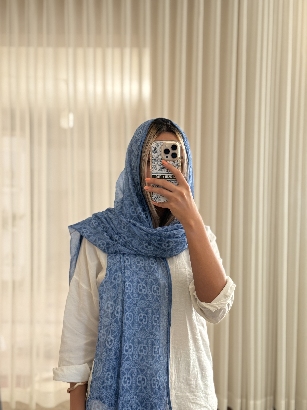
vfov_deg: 39.7
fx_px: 568
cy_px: 205
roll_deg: -0.7
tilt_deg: -7.2
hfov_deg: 30.3
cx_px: 154
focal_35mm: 48
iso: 125
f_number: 1.78
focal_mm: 6.76
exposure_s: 1/60
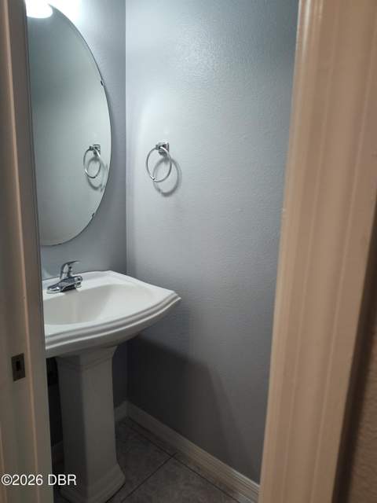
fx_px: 334
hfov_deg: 58.9
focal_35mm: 23
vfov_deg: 73.9
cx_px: 188
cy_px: 252
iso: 888
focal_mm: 5.56
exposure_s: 1/120
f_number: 1.8
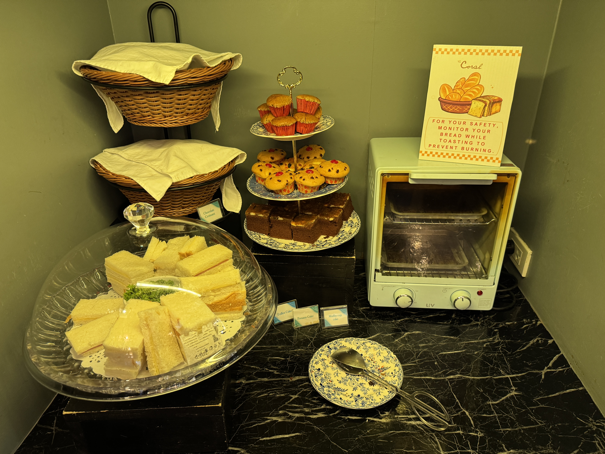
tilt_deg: -27.9
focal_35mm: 24
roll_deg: +1.6
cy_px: 227
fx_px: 419
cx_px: 302
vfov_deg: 56.8
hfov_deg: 71.6
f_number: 1.78
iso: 250
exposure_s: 1/50
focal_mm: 6.76
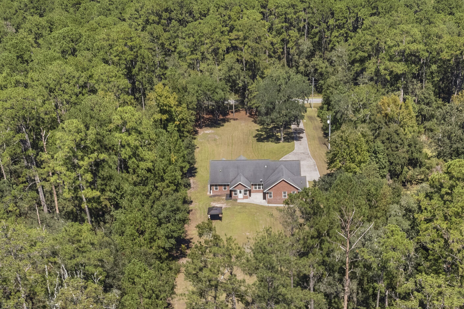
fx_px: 618
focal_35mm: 48
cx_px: 295
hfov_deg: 40.8
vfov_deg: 26.1
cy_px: 333
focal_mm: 8.38
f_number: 2.8
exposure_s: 1/2500
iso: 100
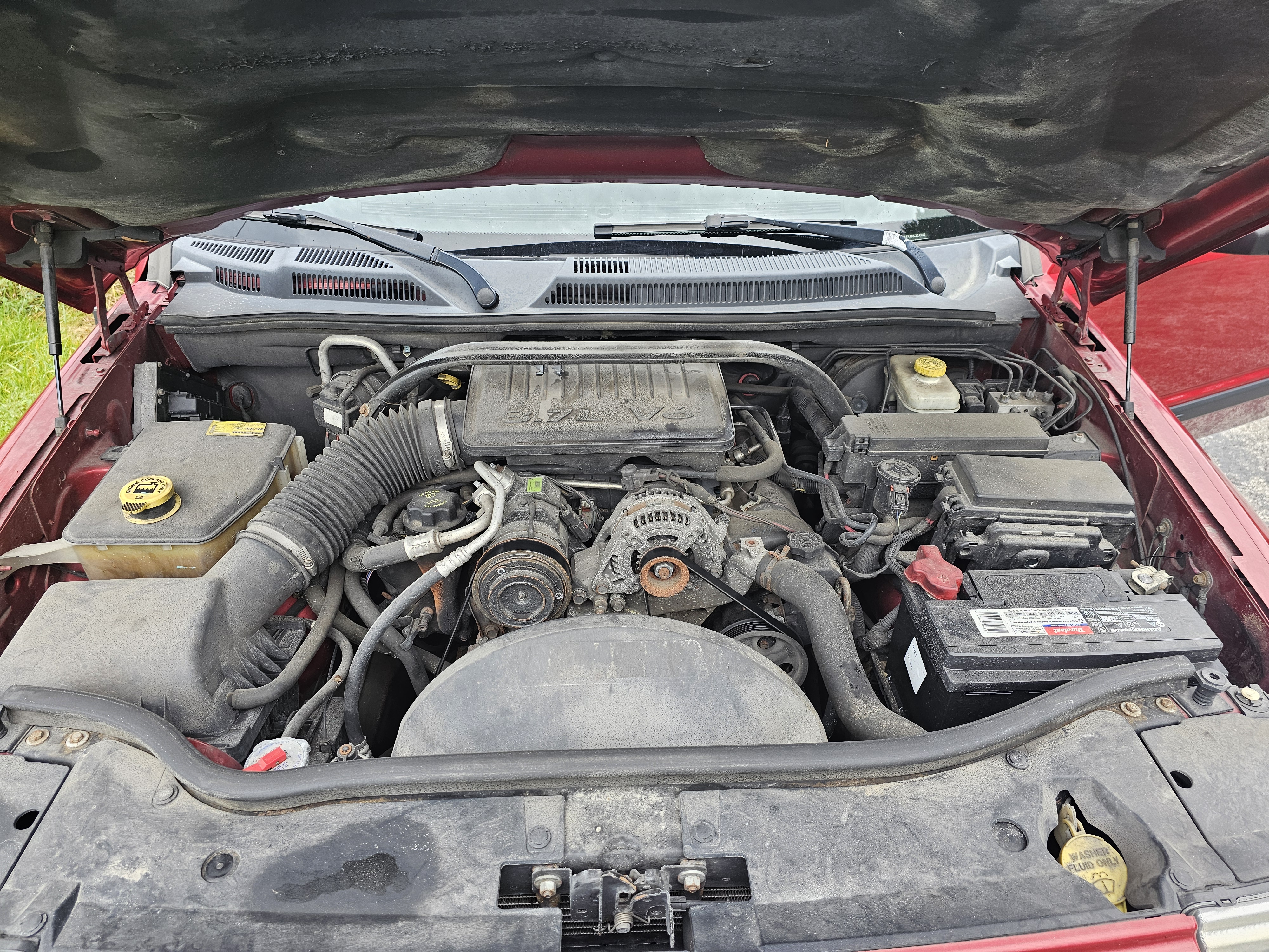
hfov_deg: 73.9
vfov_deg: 58.9
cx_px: 634
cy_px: 476
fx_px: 843
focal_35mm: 23
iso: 100
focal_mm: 6.3
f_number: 1.7
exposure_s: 1/180
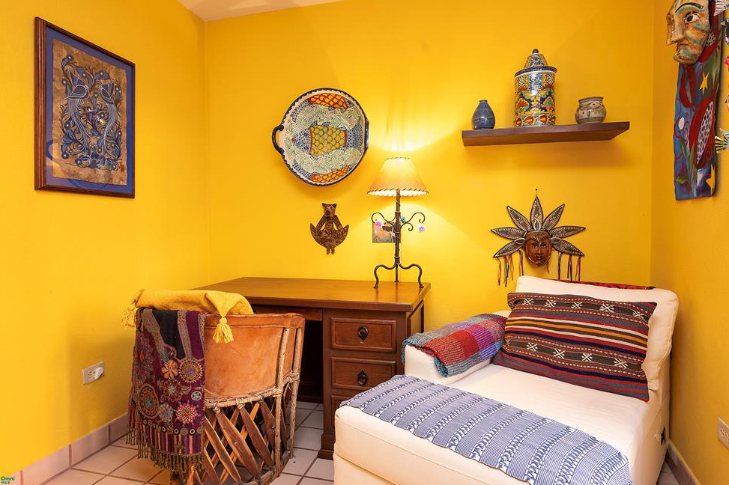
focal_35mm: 21
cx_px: 367
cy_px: 233
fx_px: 415
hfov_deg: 82.5
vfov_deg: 60.6
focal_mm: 19.5
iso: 320
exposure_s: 1/5
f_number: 8
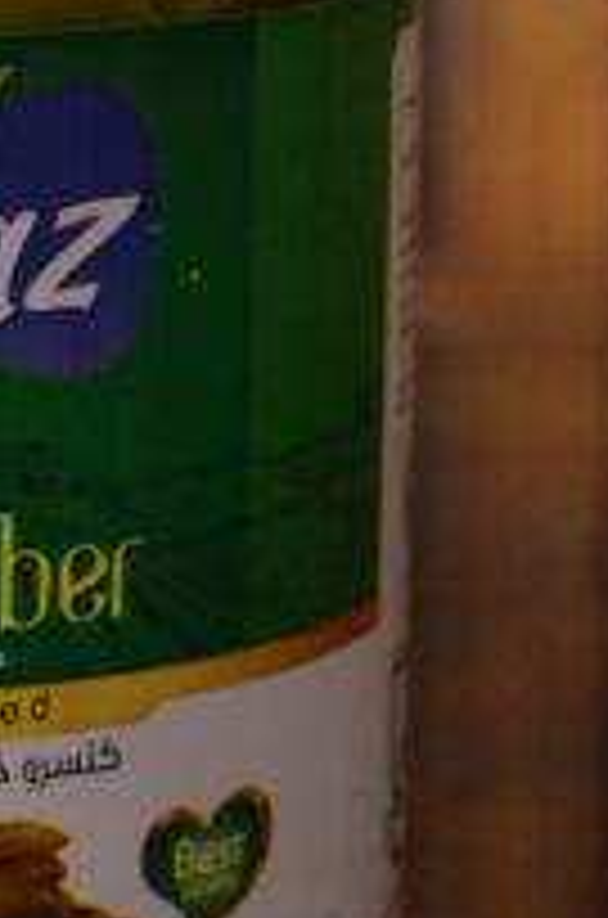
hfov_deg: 7.0
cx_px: -338
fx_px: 4863
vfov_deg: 10.8
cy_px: 421
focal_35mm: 191
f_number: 5.3
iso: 3200
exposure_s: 1/30
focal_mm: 40
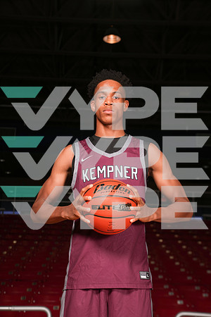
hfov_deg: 19.5
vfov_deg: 28.8
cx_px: 106
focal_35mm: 70
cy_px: 158
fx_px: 615
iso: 250
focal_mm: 70
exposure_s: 1/200
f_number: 6.3
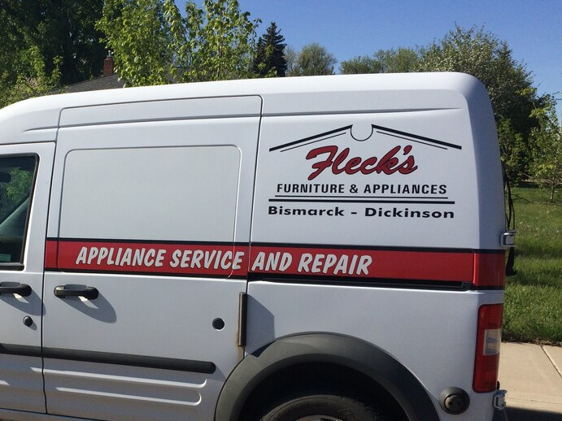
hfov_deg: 42.7
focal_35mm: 43
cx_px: 150
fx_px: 698
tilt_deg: -11.0
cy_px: 297
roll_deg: +0.0
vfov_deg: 33.1
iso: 32
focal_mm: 4.15
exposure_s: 1/3425
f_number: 2.2
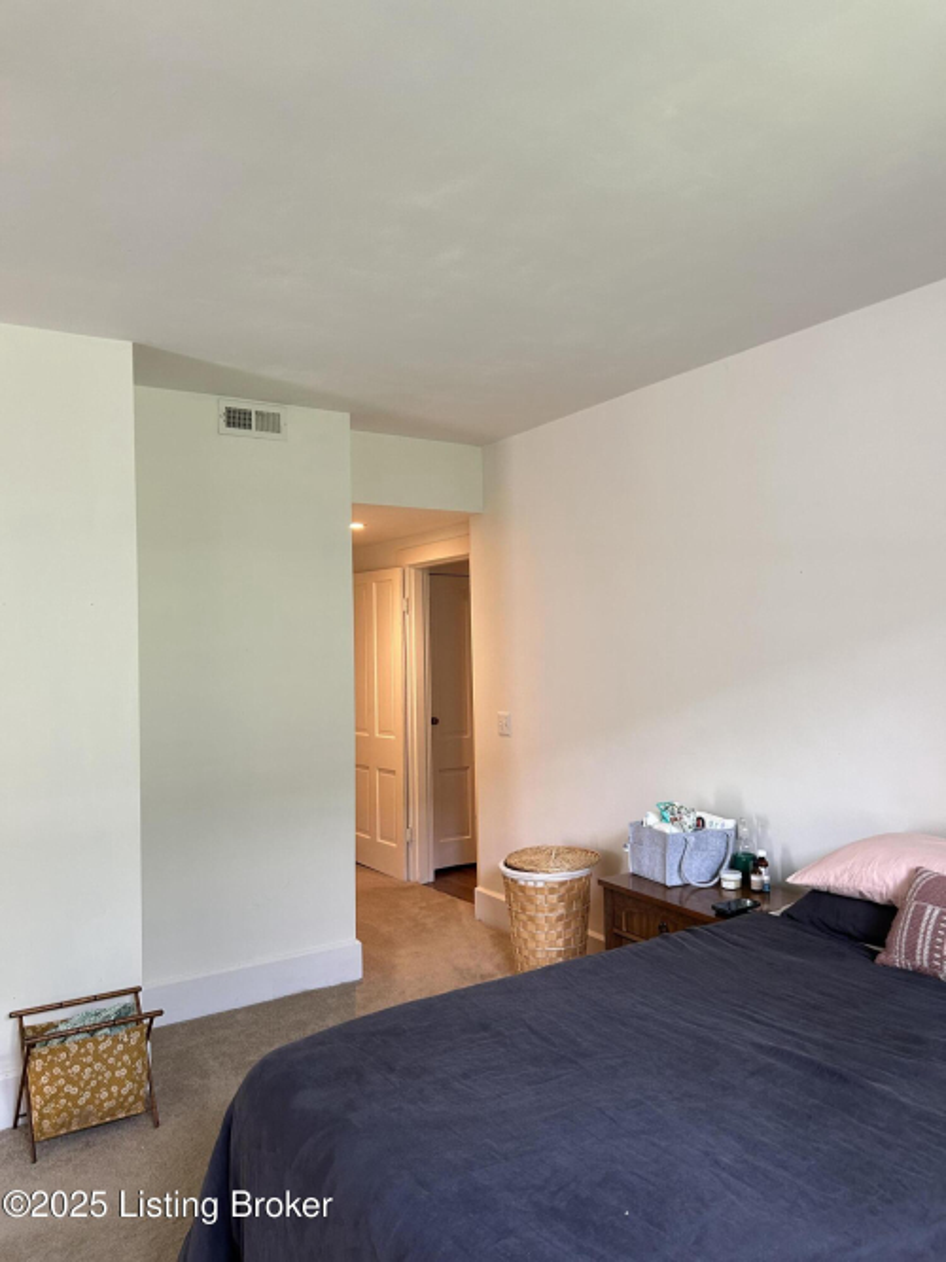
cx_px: 473
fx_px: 948
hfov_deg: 53.0
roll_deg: +1.0
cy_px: 631
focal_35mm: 26
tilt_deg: +0.0
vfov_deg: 67.3
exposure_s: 1/80
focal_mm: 5.7
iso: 125
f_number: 1.5
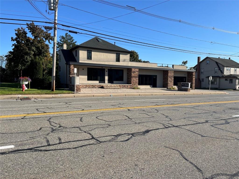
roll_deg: -0.3
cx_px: 120
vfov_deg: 53.1
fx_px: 180
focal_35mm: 26
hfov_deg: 67.3
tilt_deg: -2.3
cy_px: 90
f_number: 1.6
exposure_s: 1/2463
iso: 50
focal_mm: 5.1
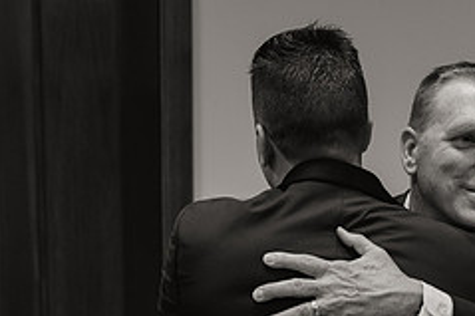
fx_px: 1121
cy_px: 321
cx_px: 507
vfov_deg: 15.7
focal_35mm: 85
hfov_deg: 22.7
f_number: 2.8
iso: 1600
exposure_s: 1/125
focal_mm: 35
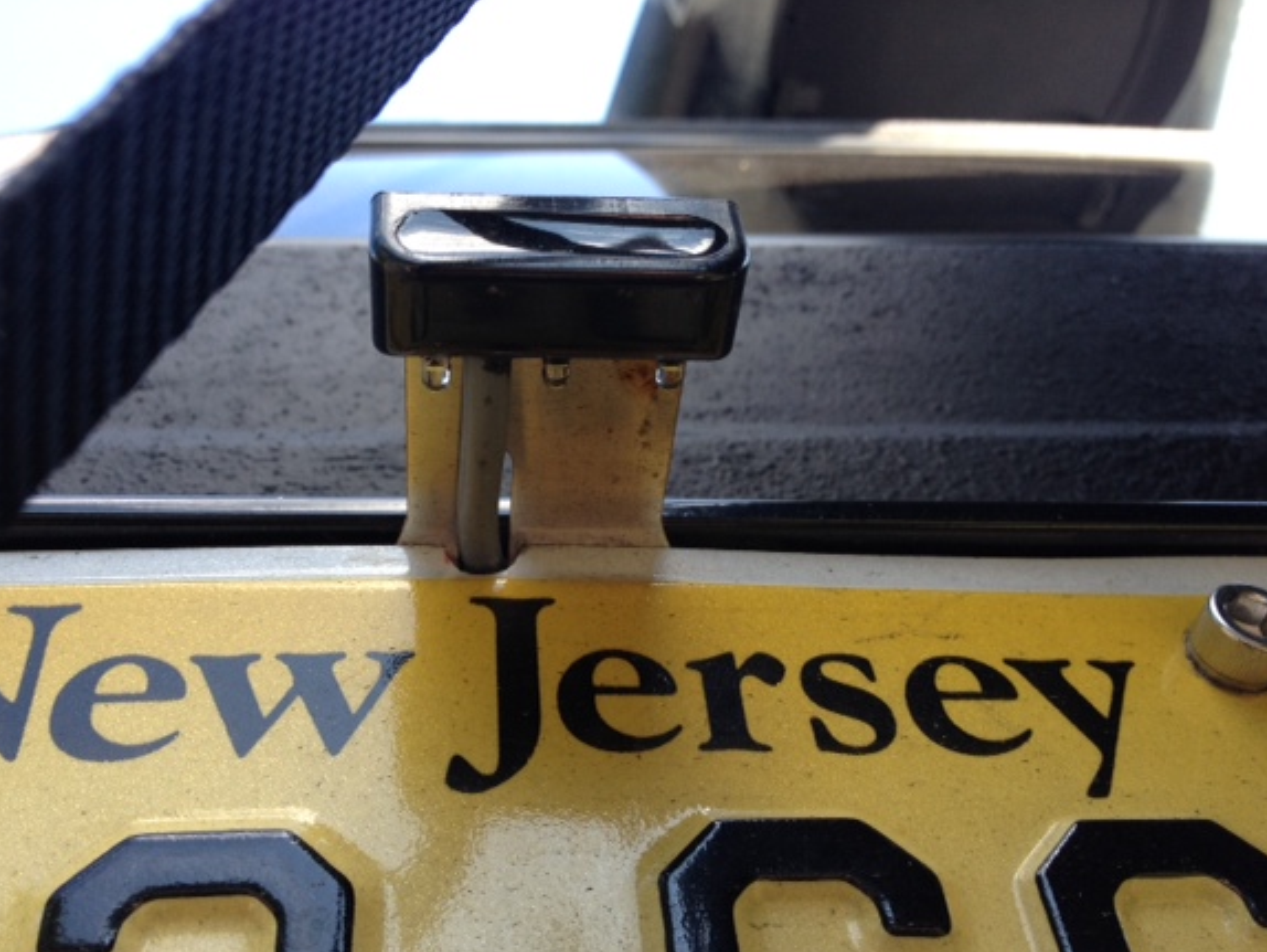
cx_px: 583
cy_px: 519
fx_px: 1428
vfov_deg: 36.8
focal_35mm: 39
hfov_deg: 47.8
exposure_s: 1/153
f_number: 2.4
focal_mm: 4.28
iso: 50
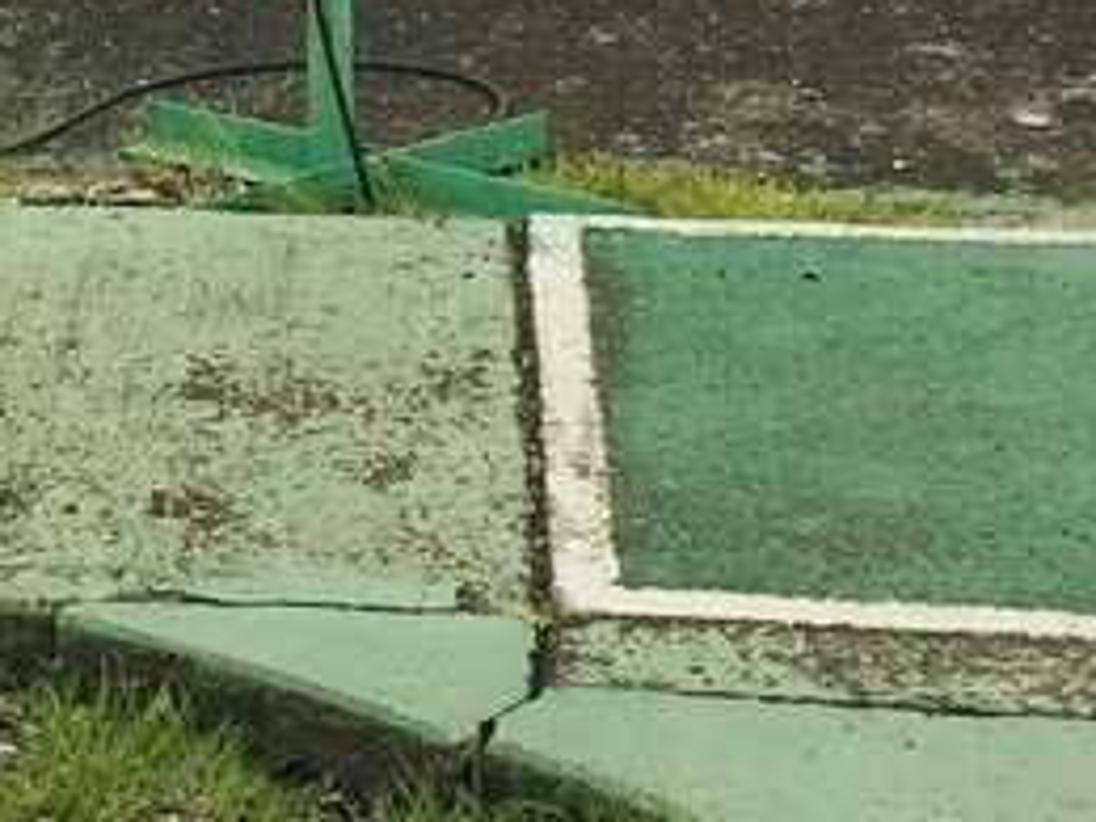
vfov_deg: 11.0
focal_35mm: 134
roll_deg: +1.5
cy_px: -21
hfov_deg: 13.9
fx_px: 4243
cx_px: -481
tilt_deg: -13.6
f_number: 2.2
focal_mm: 4.15
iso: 32
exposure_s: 1/399
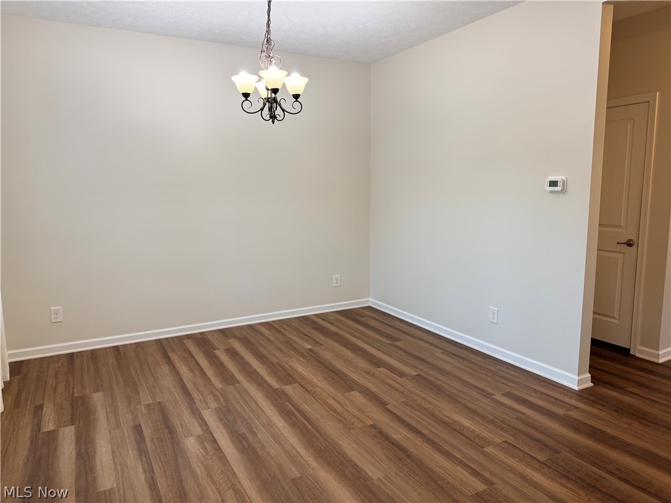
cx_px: 336
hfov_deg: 71.6
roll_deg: +0.3
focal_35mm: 24
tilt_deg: -7.5
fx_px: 465
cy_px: 252
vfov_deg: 56.8
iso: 100
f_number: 1.78
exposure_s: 1/120
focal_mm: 6.76
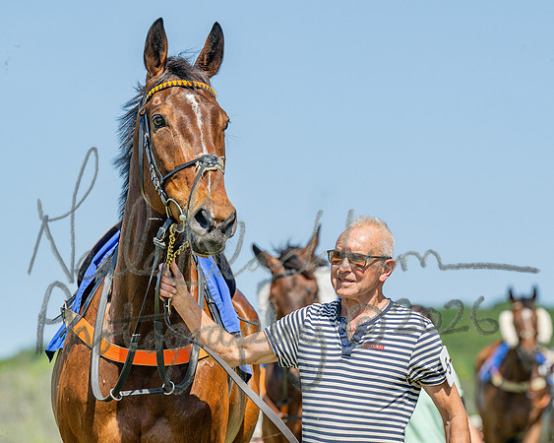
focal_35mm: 237
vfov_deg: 6.5
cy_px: 222
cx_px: 333
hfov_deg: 8.2
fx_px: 3878
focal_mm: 140
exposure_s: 1/2000
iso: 200
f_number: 4
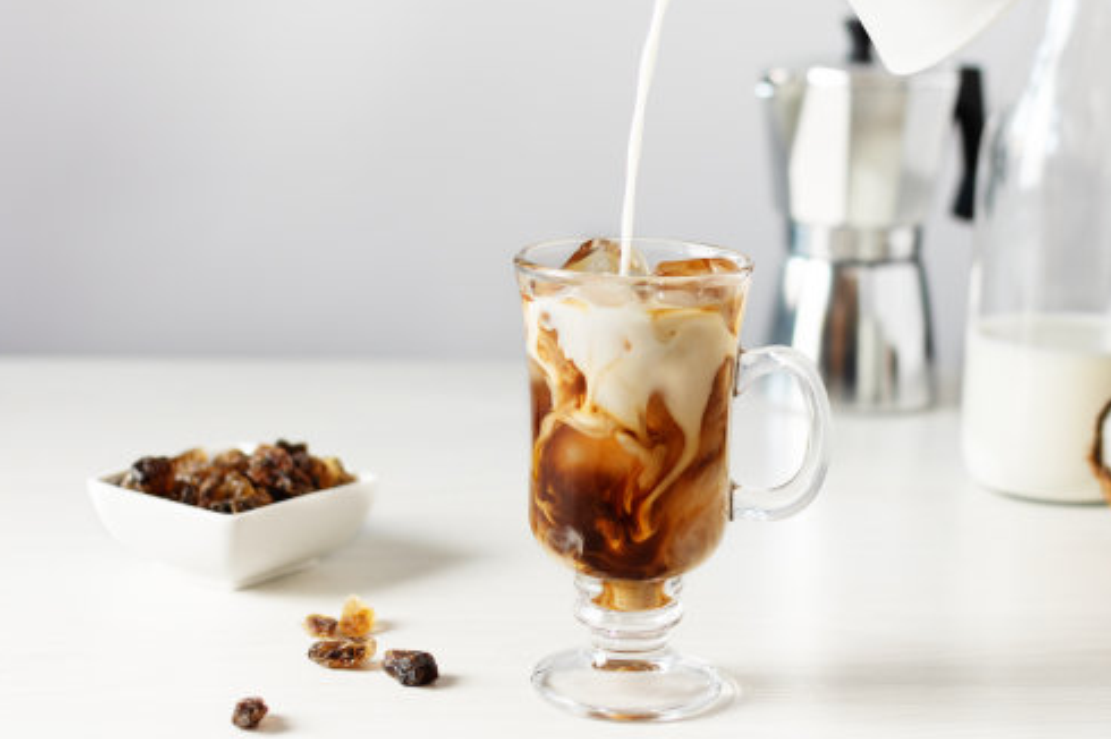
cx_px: 651
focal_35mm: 66
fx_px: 2024
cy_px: 313
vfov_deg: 20.7
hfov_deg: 30.6
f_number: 2.5
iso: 250
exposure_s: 1/250
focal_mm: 35
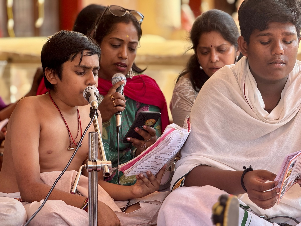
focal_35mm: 120
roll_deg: +0.5
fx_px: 1043
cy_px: 113
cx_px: 150
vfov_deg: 12.3
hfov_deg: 16.4
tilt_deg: -3.8
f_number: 2.8
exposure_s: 1/244
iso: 50
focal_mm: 15.66
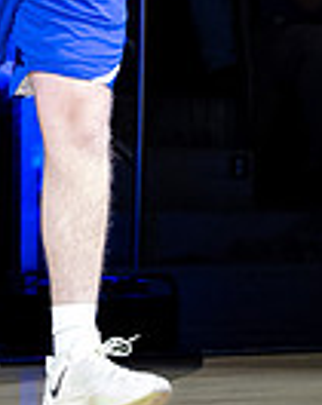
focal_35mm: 260
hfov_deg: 5.9
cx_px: -45
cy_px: -68
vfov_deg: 7.4
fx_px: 3108
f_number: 2.8
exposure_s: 1/1000
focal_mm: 53
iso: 4000
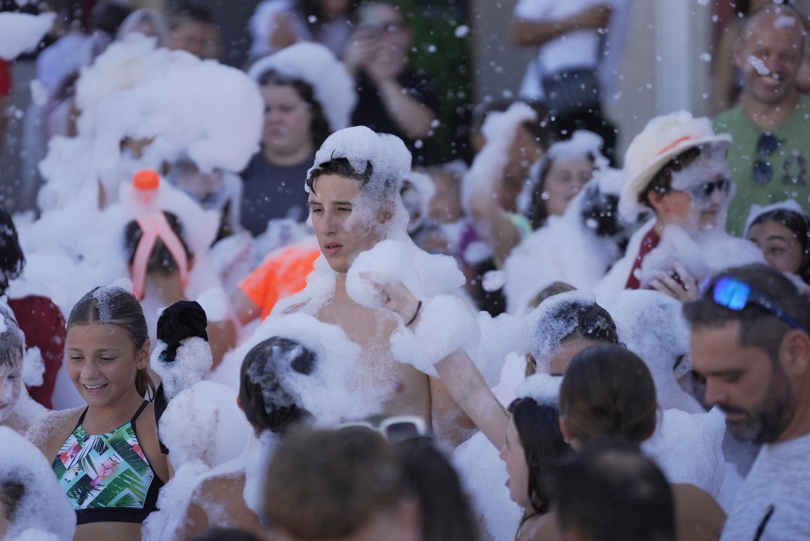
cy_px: 244
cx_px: 370
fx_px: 5155
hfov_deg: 9.0
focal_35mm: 229
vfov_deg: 6.0
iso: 1600
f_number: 2.8
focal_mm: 200
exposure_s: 1/6400
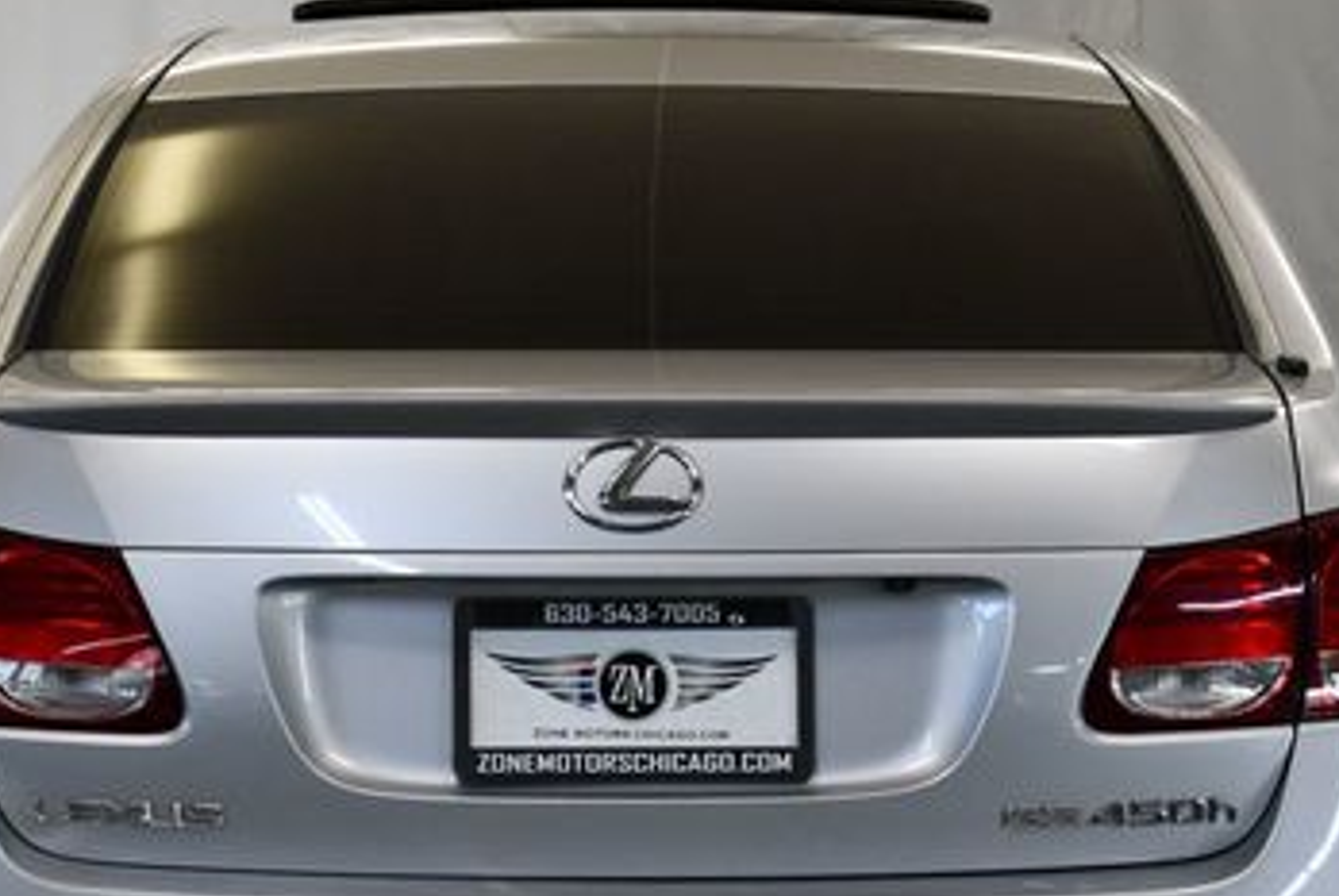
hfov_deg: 16.4
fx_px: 4655
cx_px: 654
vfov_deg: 11.0
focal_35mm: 125
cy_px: 650
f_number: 4.5
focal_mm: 34
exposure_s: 1/200
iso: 800
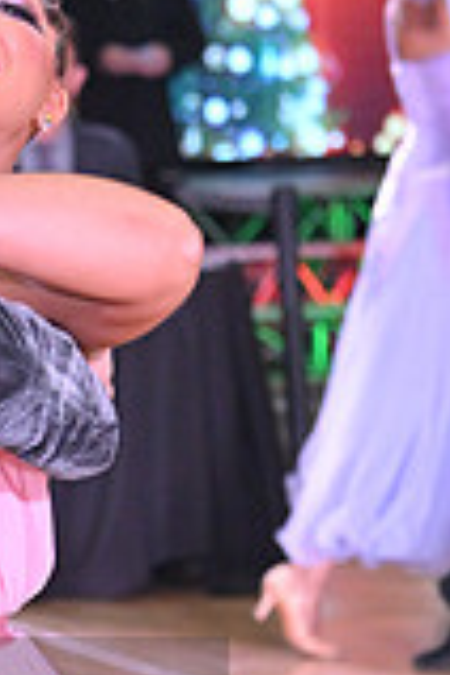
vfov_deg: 6.1
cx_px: -354
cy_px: 781
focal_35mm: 335
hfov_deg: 4.1
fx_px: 6281
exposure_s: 1/320
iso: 3200
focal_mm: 92
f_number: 5
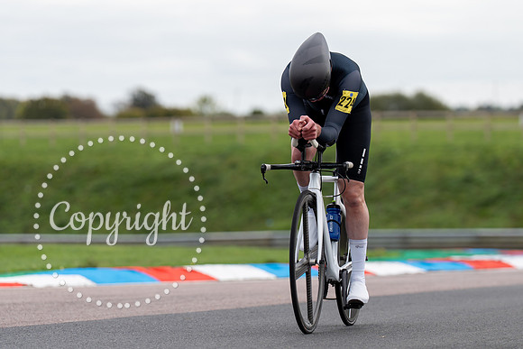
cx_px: 322
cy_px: 167
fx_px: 3361
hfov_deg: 8.9
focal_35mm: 231
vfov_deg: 5.9
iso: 125
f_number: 3.5
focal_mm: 173
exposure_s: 1/1000
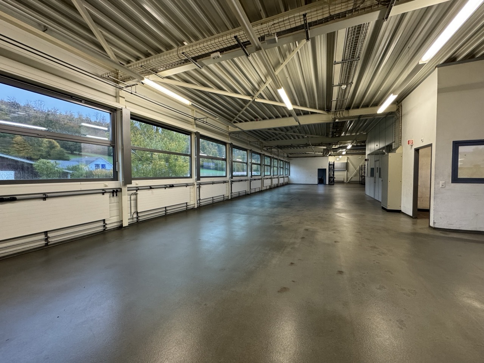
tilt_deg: -2.2
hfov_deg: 102.1
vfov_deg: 85.7
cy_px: 182
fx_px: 196
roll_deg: +1.0
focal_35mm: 14
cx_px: 242
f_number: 2.2
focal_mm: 2.22
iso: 250
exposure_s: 1/50
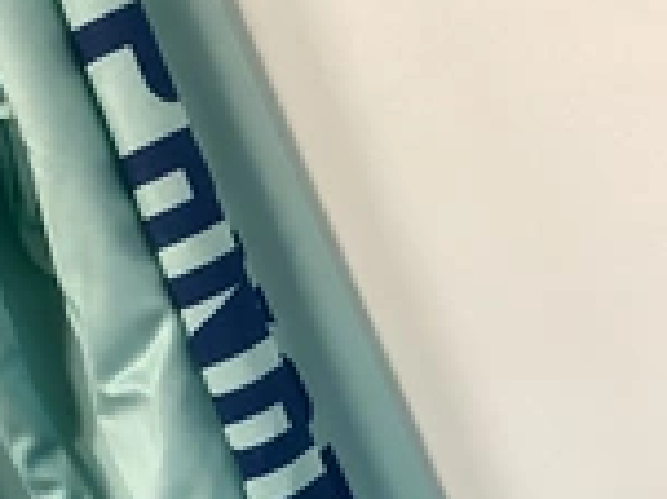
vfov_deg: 17.1
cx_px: 331
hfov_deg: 23.9
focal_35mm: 82
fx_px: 1579
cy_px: 618
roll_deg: +21.2
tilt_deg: -22.7
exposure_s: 1/60
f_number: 2.4
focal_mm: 3.3
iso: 160
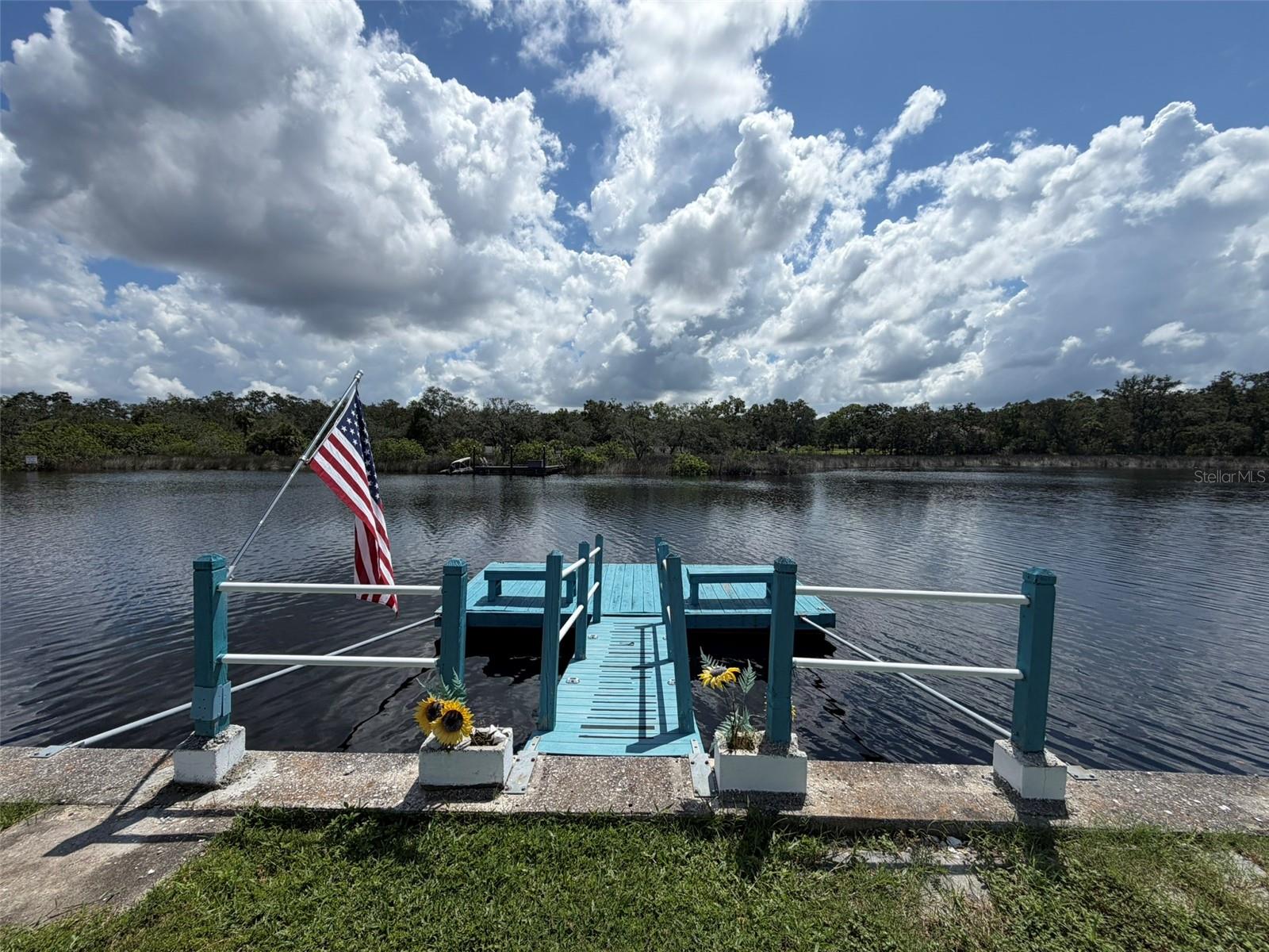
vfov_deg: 85.7
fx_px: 513
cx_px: 634
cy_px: 476
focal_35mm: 14
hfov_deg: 102.1
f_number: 2.2
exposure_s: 1/1745
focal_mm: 2.22
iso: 20
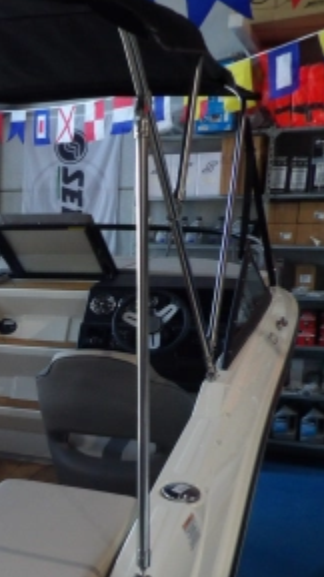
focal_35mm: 50
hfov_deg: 20.6
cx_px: -158
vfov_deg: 41.0
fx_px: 764
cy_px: 368
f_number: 3.2
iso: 263
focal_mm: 4.3
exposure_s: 1/60
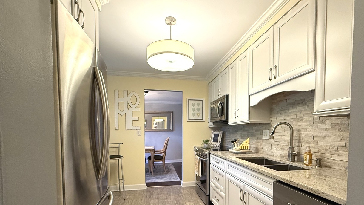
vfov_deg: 59.4
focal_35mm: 18
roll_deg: -0.7
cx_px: 191
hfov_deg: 92.6
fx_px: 174
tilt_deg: -1.8
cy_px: 139
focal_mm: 2.22
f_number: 2.2
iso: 500
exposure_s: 1/120
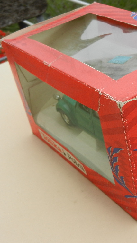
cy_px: 123
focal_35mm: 56
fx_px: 362
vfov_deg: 37.2
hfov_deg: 20.9
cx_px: 127
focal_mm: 6.9
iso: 160
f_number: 4
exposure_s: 1/100
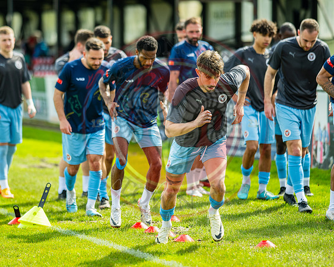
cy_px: 134
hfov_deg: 8.5
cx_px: 159
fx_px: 2249
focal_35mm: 228
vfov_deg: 6.8
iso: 100
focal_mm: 135
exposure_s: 1/1600
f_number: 1.8
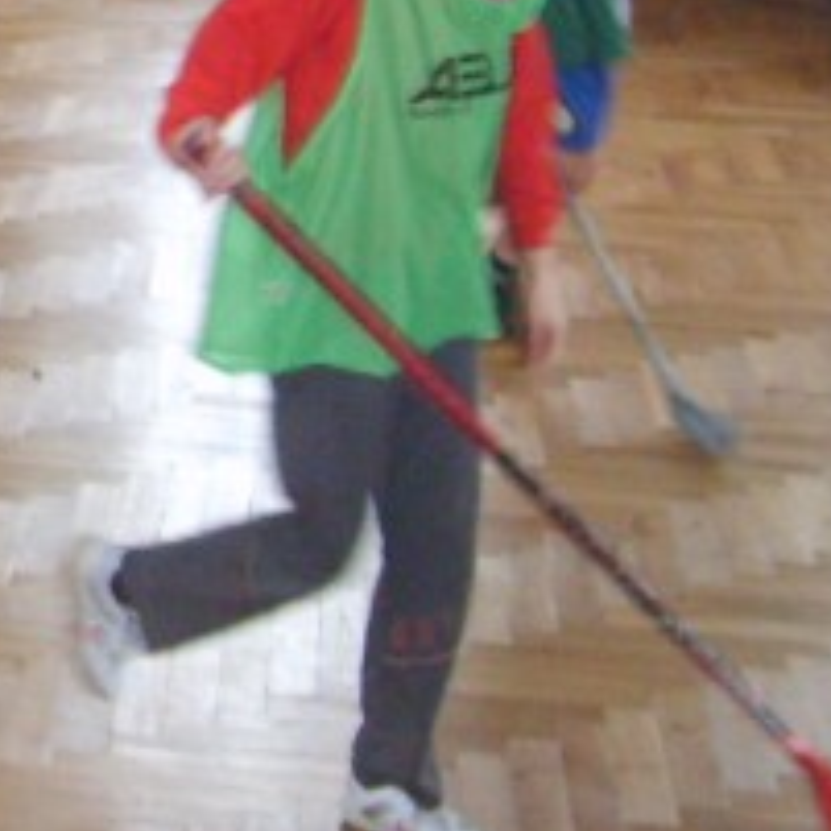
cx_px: -624
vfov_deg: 13.9
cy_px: -91
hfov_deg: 13.0
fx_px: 3341
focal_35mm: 123
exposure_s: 1/45
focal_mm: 5.8
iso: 253
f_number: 2.8
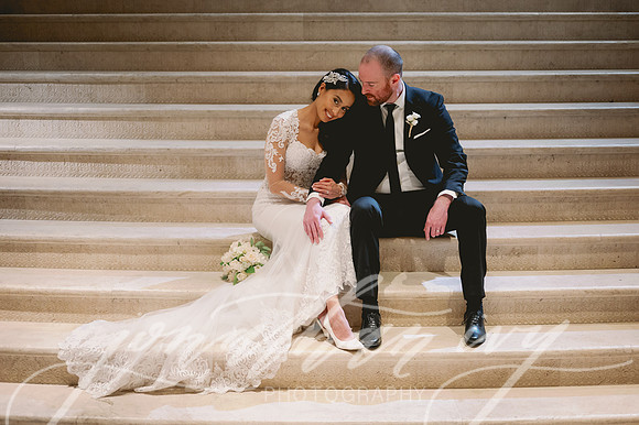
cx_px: 325
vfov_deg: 26.1
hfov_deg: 38.4
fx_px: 917
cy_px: 213
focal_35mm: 52
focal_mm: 50
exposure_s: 1/160
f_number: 2
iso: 1600
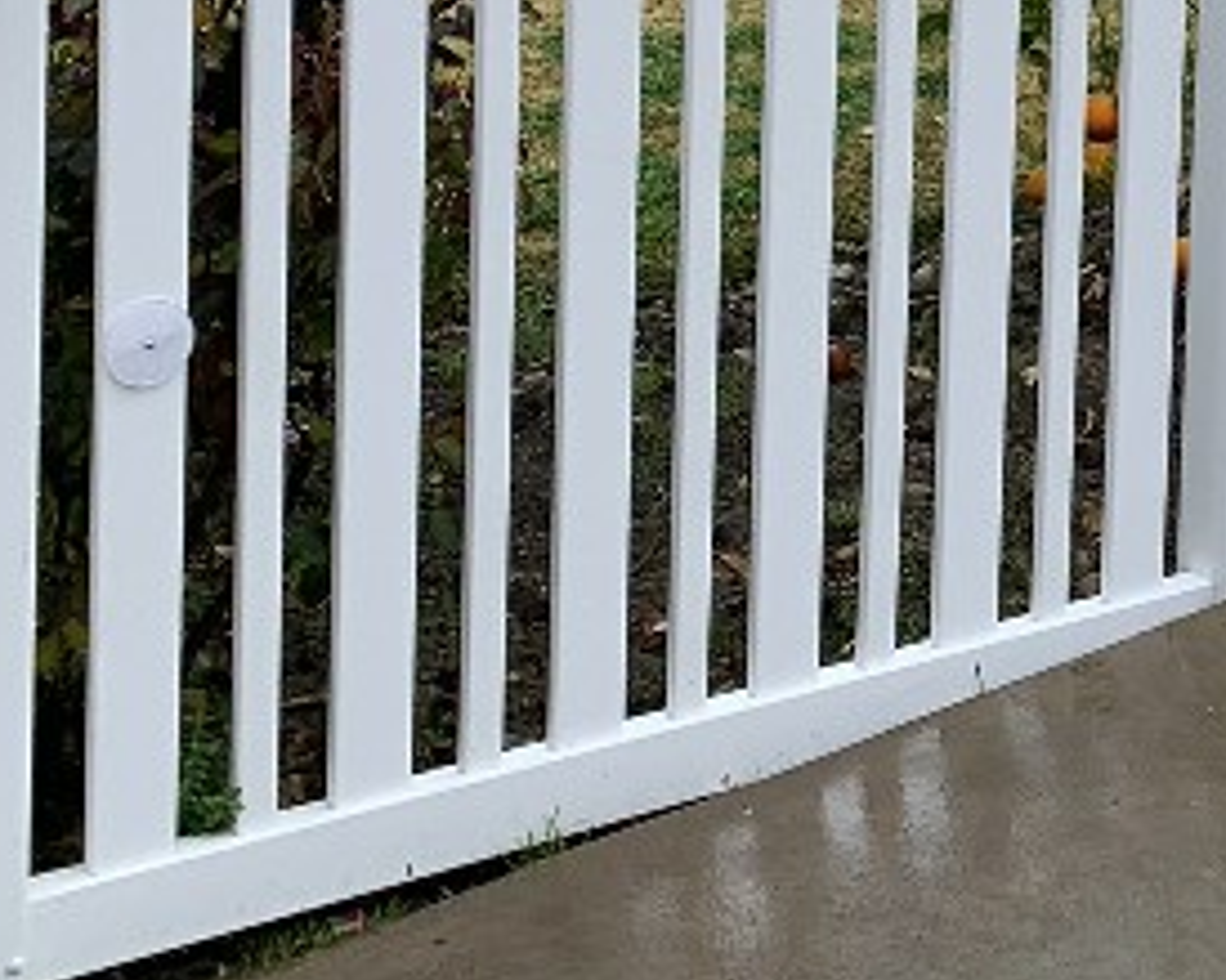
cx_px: 1835
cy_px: -403
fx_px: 3446
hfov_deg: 18.0
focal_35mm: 95
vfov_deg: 15.2
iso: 25
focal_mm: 4.25
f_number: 1.8
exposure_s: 1/467
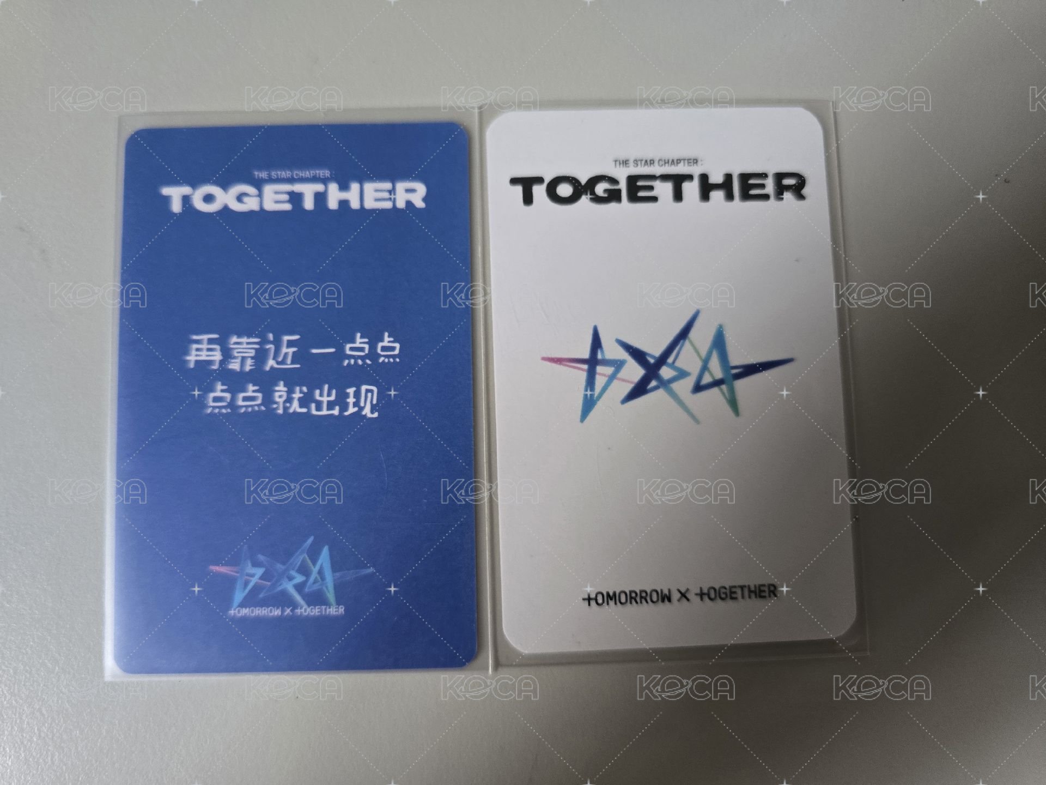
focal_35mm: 23
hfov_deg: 73.9
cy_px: 392
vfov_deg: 58.9
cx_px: 523
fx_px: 695
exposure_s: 1/34
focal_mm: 6.3
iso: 320
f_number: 1.7
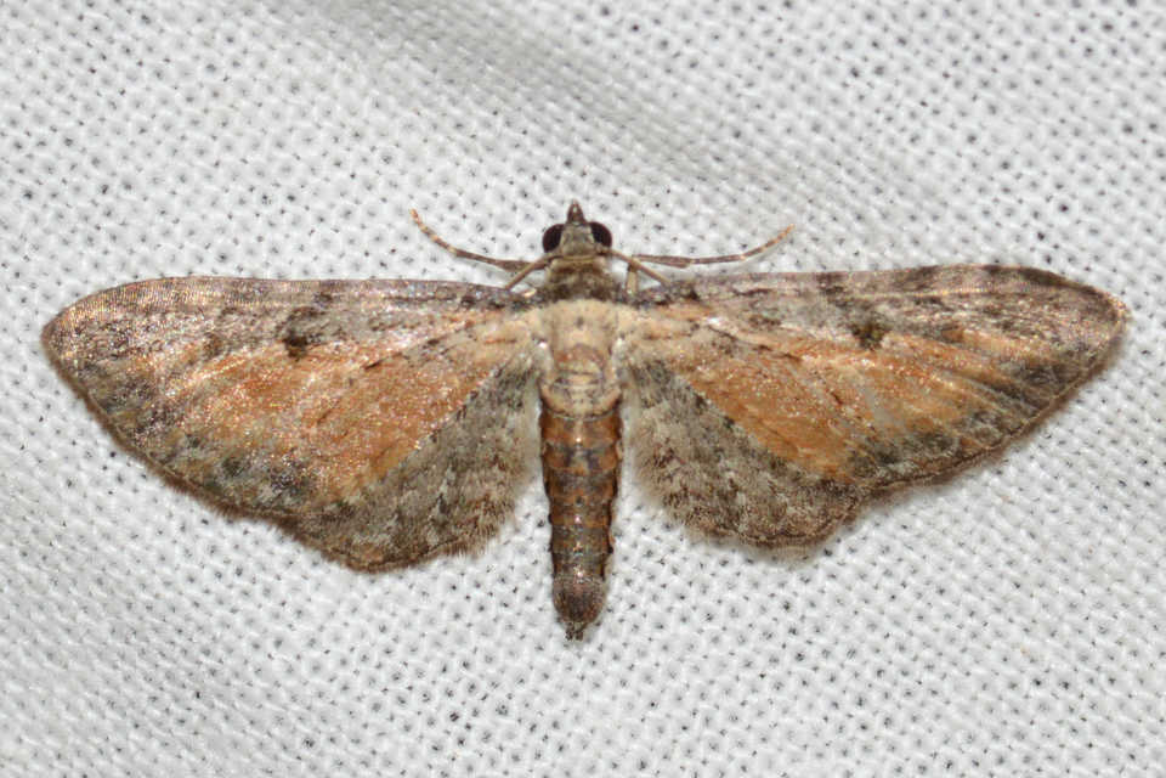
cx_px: 583
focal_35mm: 150
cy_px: 389
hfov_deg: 13.7
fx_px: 4858
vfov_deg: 9.1
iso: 100
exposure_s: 1/200
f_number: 20
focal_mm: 100
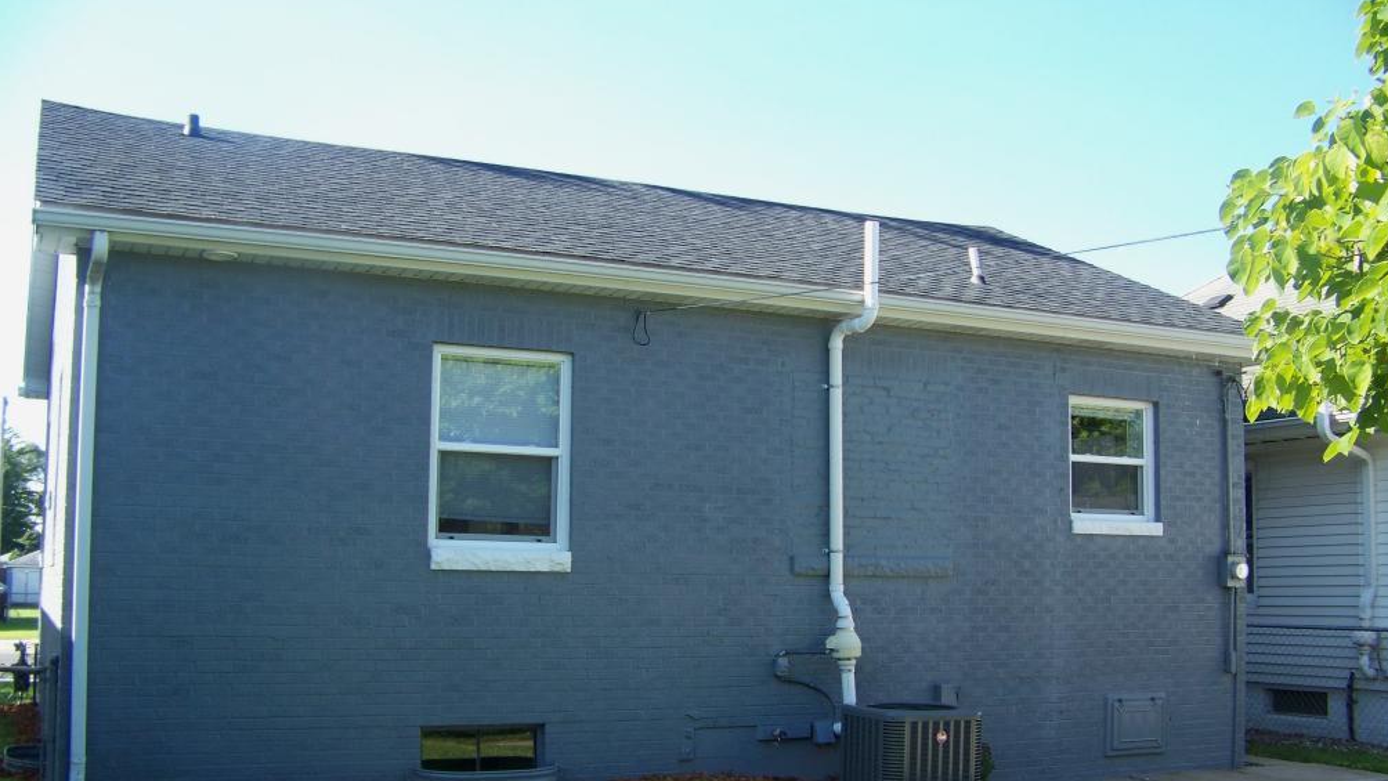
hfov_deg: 50.5
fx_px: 1472
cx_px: 684
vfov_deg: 29.6
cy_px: 473
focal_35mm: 40
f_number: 2.8
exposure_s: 1/200
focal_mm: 5.85
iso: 64
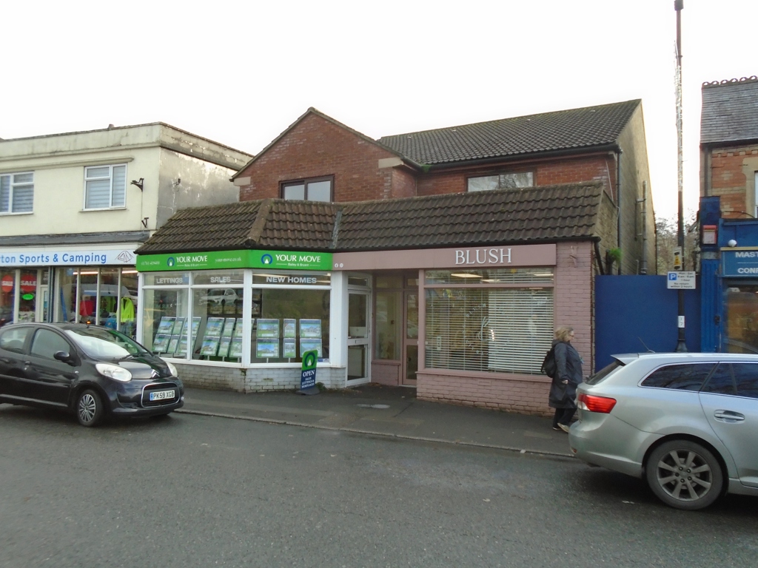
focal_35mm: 26
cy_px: 284
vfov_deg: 53.1
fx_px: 569
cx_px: 379
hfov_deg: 67.3
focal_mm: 4.6
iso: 200
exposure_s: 1/250
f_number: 3.2
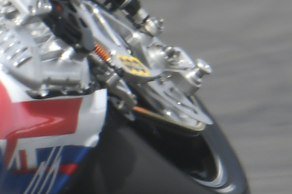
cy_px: -46
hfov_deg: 0.6
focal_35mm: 3212
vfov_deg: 0.4
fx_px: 26041
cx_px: -73
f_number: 9
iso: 100
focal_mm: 420
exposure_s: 1/320
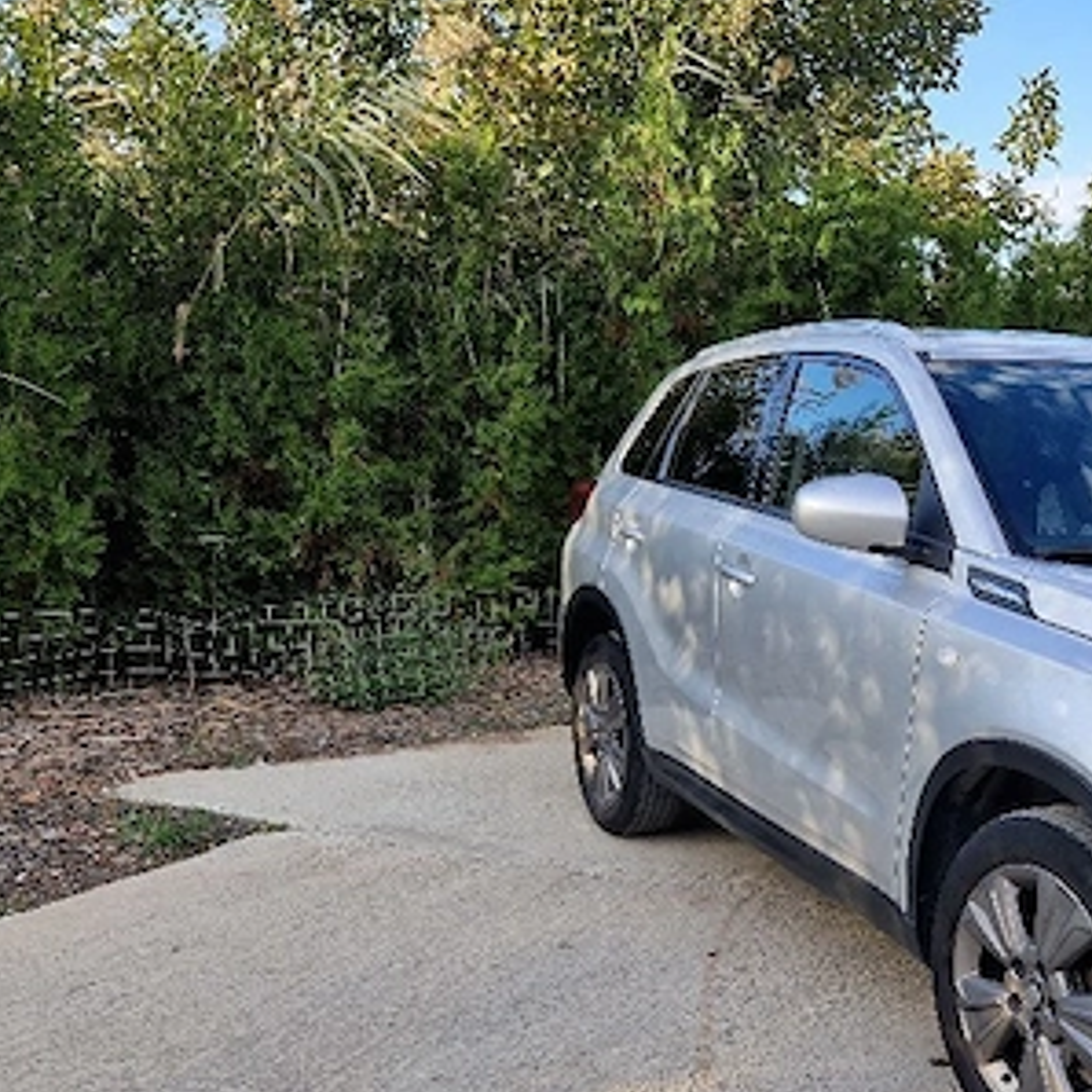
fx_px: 1463
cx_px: 945
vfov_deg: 40.6
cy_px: 700
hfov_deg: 38.6
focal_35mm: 41
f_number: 1.8
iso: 50
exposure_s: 1/417
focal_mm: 5.4
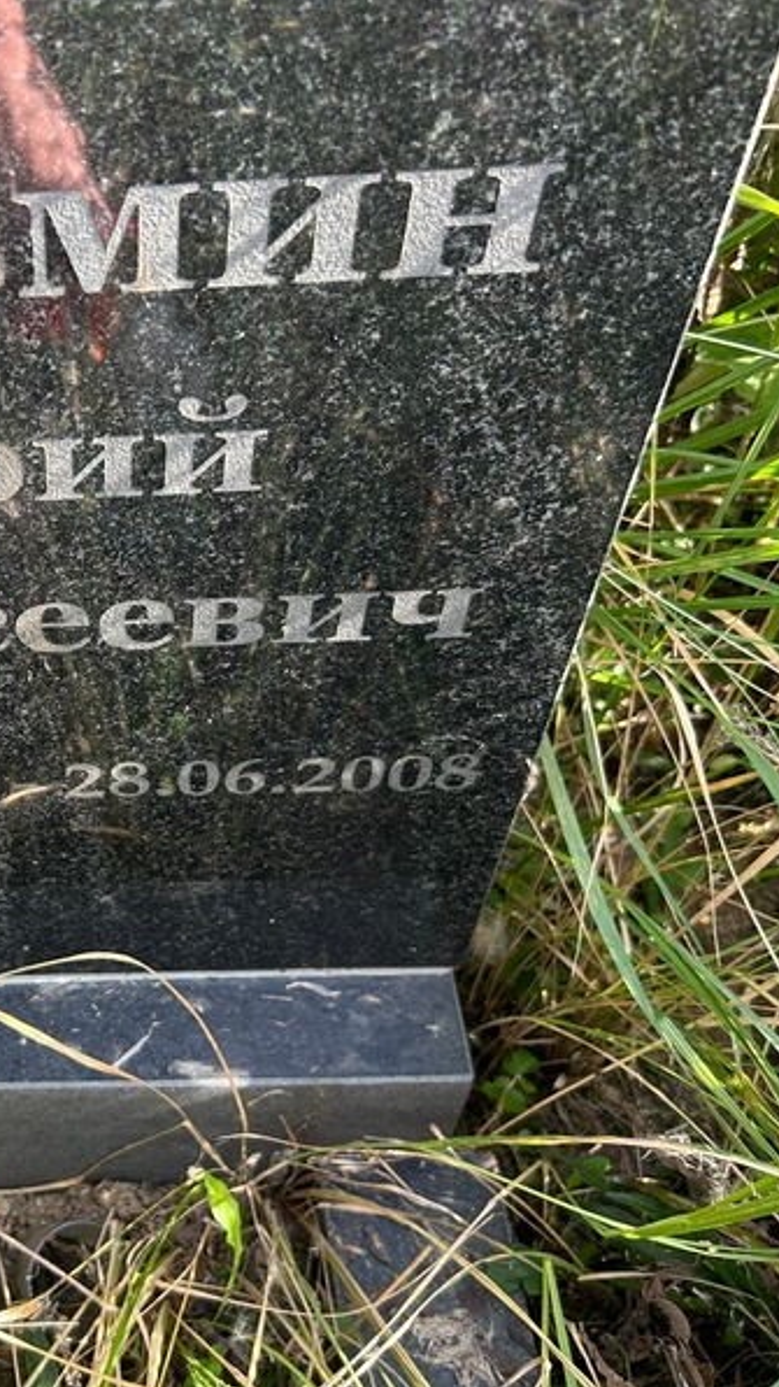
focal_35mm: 38
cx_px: 7
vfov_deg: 52.8
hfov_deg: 29.2
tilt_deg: -48.8
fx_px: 1396
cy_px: 694
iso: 50
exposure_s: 1/154
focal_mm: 5.7
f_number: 1.5
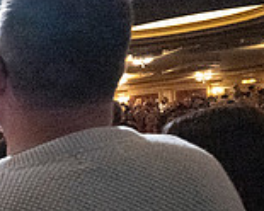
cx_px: -213
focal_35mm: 58
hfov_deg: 21.3
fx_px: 453
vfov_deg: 25.7
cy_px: 174
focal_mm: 16.5
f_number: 4
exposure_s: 1/400
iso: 40637
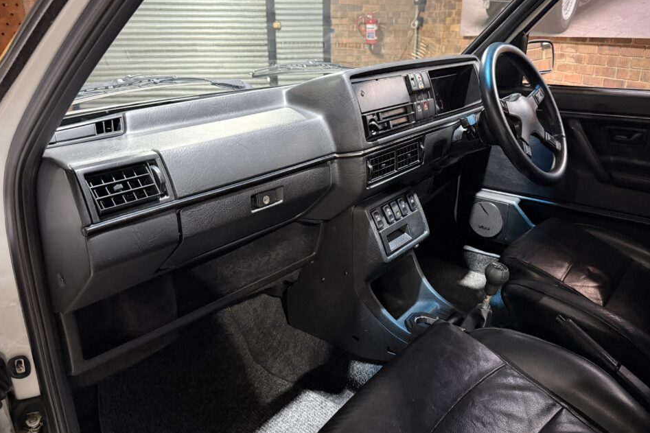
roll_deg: -0.2
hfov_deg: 67.4
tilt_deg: -19.0
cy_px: 196
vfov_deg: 47.8
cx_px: 336
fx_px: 487
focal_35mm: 27
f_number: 1.78
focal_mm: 6.76
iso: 800
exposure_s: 1/33
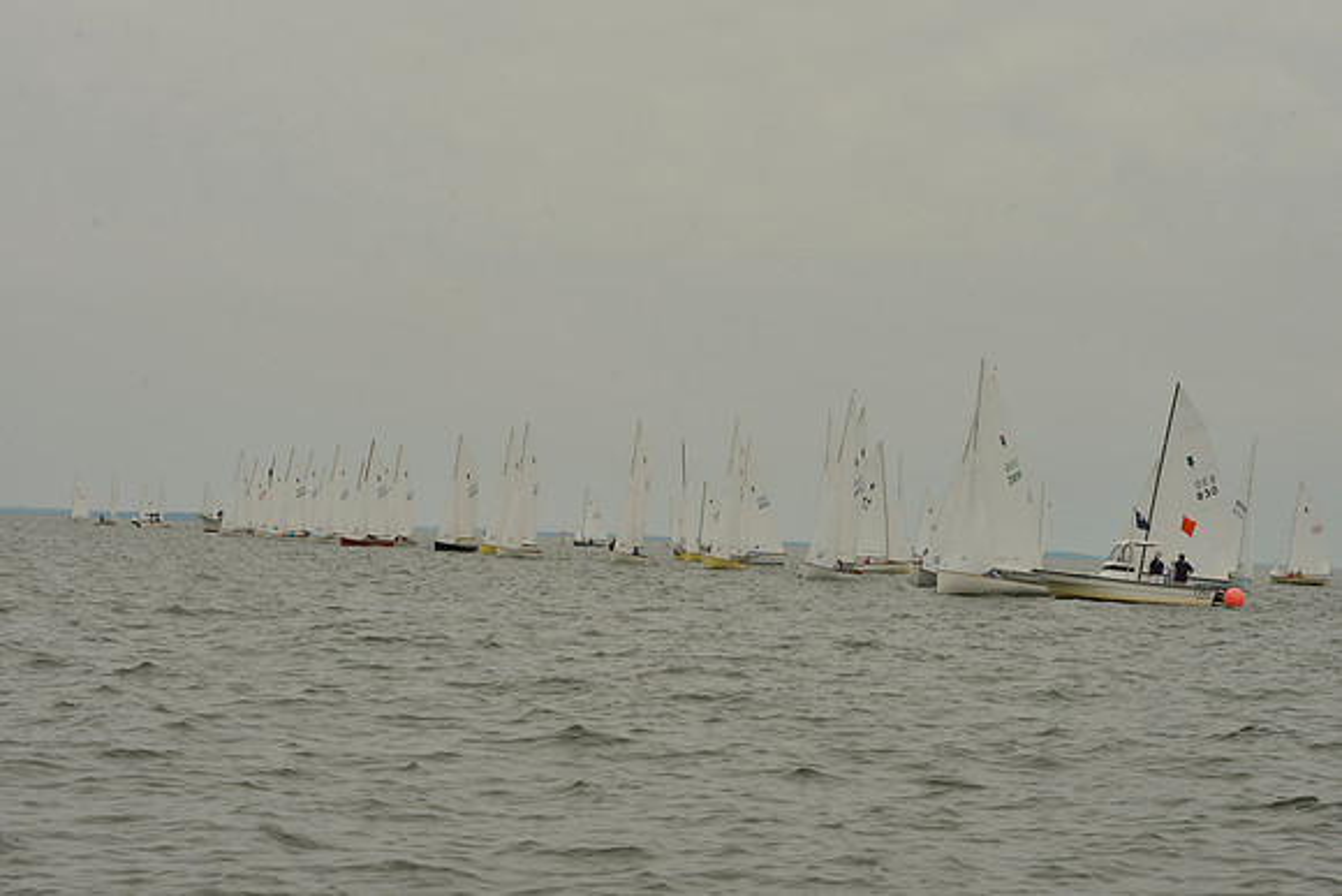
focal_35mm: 70
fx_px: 2610
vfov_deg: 19.5
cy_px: 448
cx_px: 671
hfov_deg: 28.8
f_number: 13
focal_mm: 70
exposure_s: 1/640
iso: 400
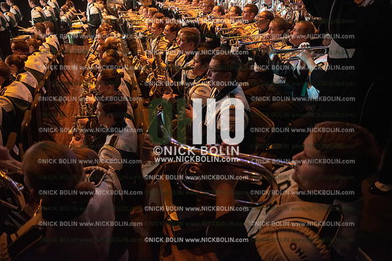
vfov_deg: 53.2
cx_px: 196
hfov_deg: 73.7
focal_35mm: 24
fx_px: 261
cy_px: 130
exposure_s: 1/200
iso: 2000
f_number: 2.8
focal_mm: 24
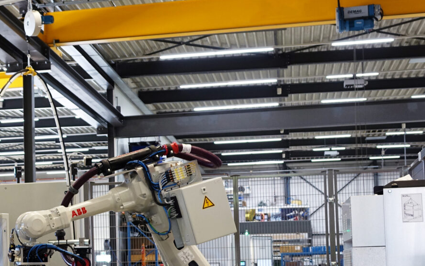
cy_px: 230
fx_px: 973
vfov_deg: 15.4
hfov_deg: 23.6
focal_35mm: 84
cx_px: -1
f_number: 2.8
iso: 320
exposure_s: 1/40
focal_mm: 13.94
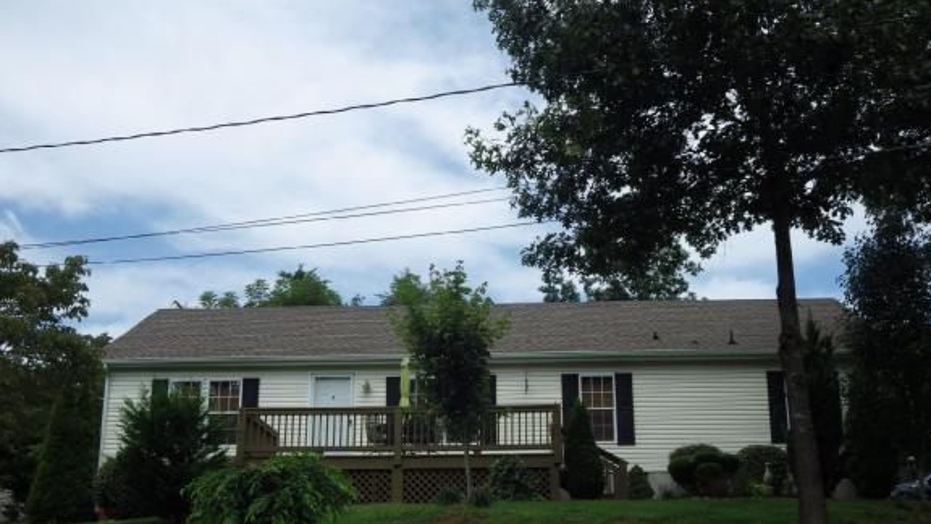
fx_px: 1111
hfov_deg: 45.5
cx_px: 467
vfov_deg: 26.4
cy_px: 336
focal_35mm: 45
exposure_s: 1/1000
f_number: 3.6
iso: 100
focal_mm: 7.4
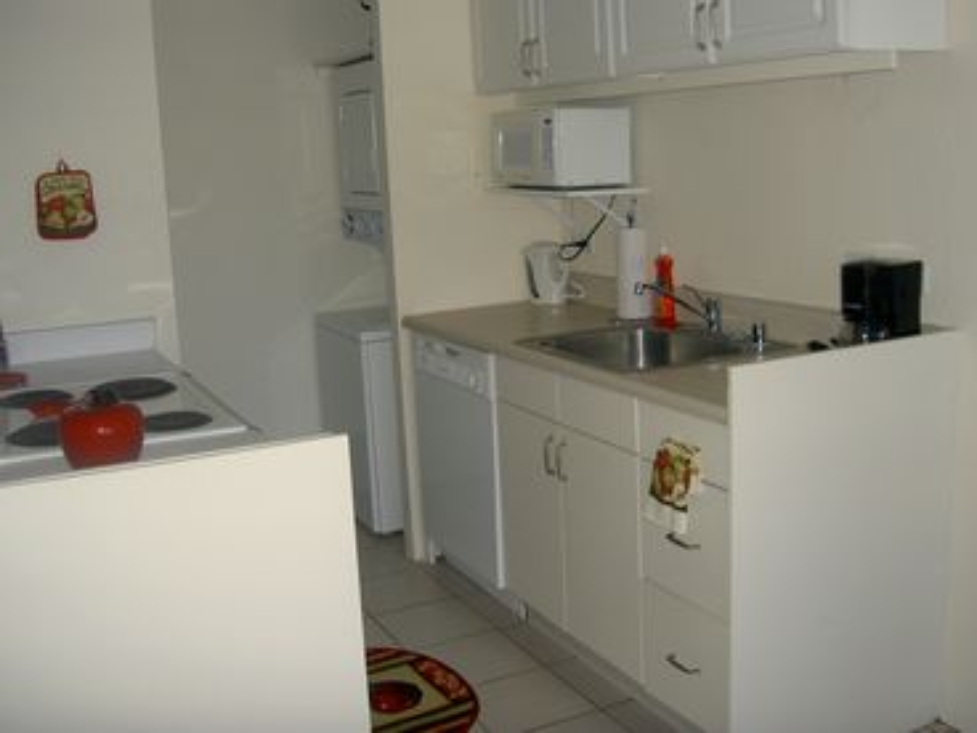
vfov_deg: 36.8
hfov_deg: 47.9
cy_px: 366
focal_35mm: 39
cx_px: 488
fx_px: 1101
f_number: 2.8
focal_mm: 8
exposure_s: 1/60
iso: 100
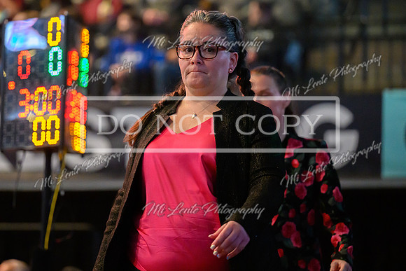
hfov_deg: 12.1
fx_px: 1919
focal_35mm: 170
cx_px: 179
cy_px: 105
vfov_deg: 8.1
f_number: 2.8
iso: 10000
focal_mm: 135
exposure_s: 1/320
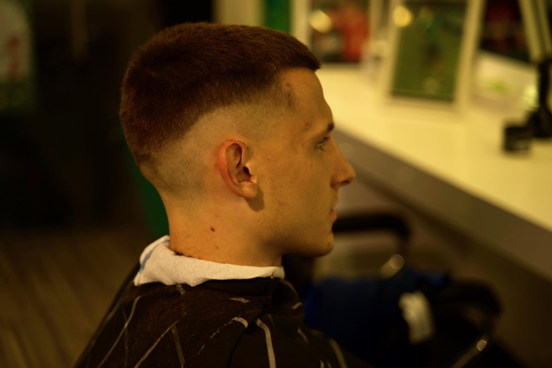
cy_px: 184
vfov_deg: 18.2
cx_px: 276
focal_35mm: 75
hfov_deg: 27.0
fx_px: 1150
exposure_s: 1/100
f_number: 2.8
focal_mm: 75
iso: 320
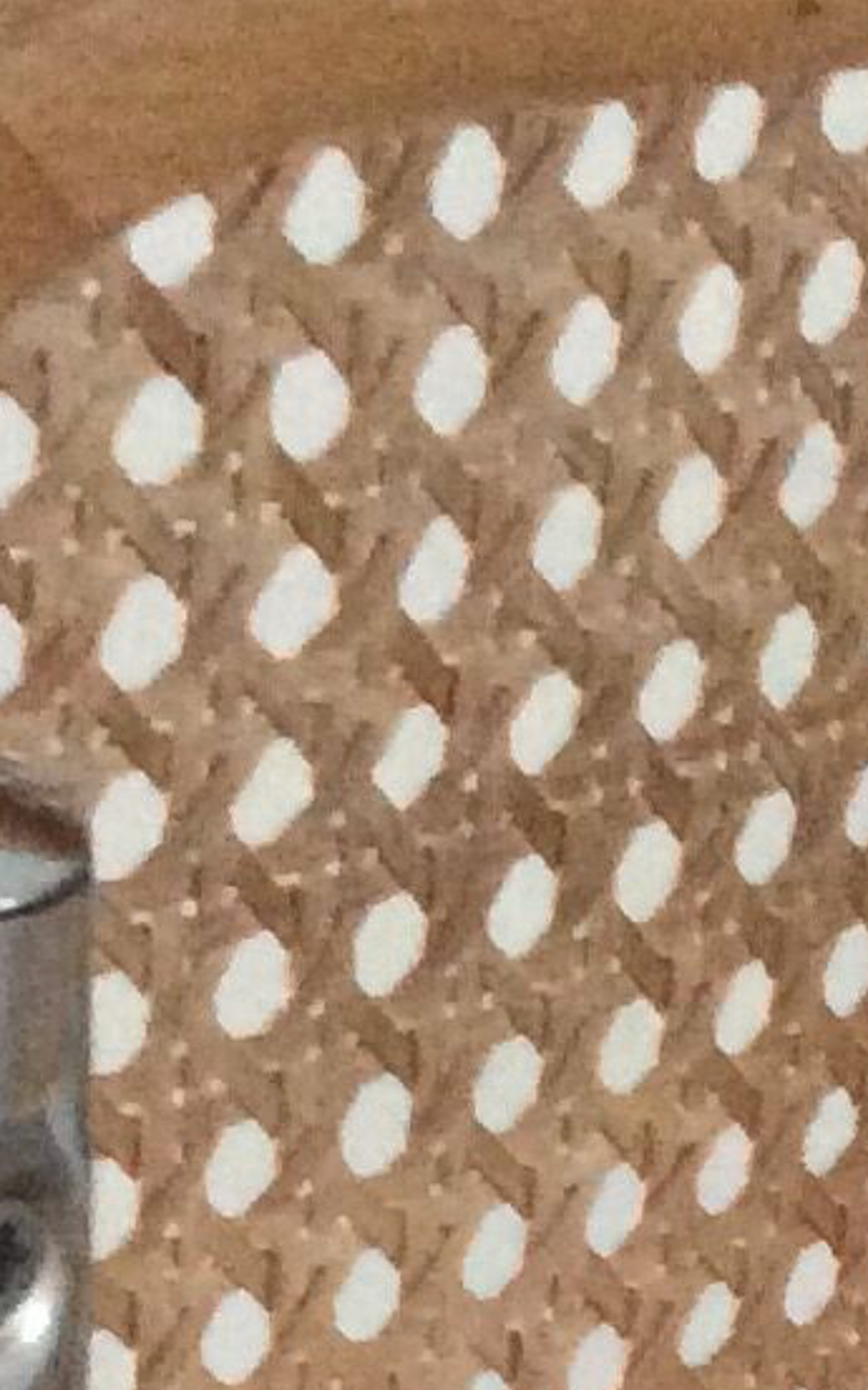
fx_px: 6018
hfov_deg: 8.0
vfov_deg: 12.5
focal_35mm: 159
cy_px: 2130
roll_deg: +0.4
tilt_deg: -28.9
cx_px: 1449
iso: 250
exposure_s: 1/17
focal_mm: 3.3
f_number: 2.4
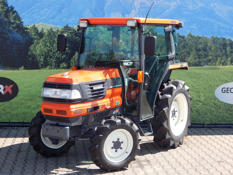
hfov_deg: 28.2
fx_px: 464
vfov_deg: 21.3
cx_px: 116
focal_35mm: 69
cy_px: 88
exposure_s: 1/400
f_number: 4.1
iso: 125
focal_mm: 12.3
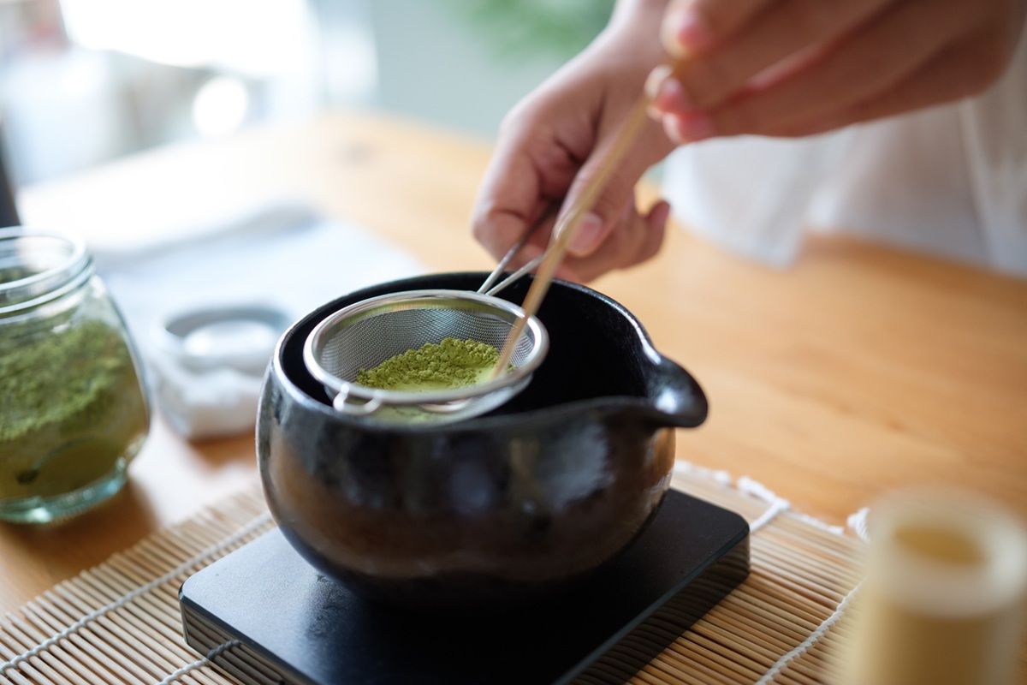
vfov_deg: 32.6
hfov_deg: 47.4
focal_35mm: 41
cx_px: 514
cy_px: 342
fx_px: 1170
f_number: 1.2
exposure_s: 1/160
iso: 200
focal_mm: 27
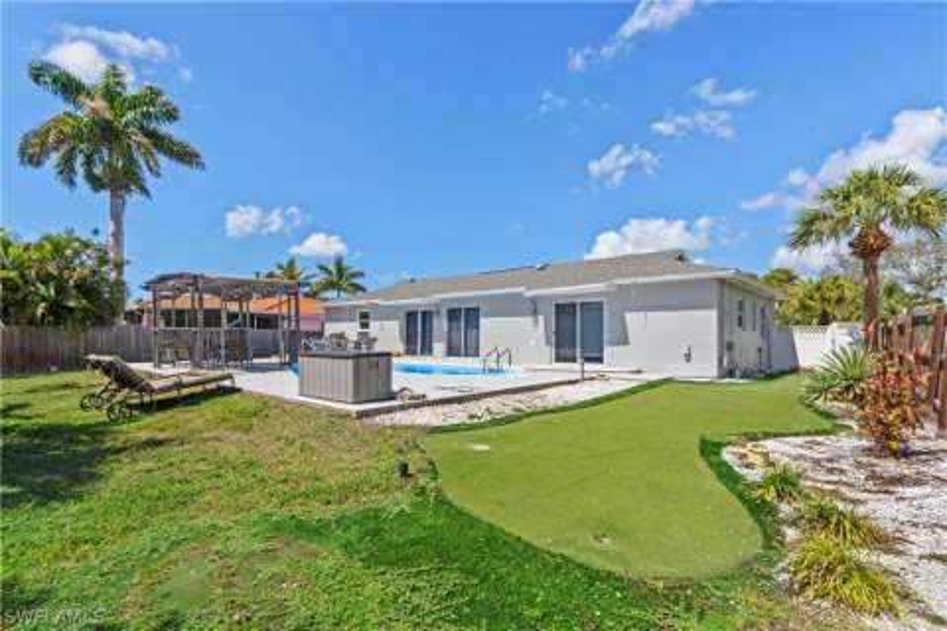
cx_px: 474
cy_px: 316
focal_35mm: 17
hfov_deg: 93.3
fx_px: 447
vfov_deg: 70.4
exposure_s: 1/250
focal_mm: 17
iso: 100
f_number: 10
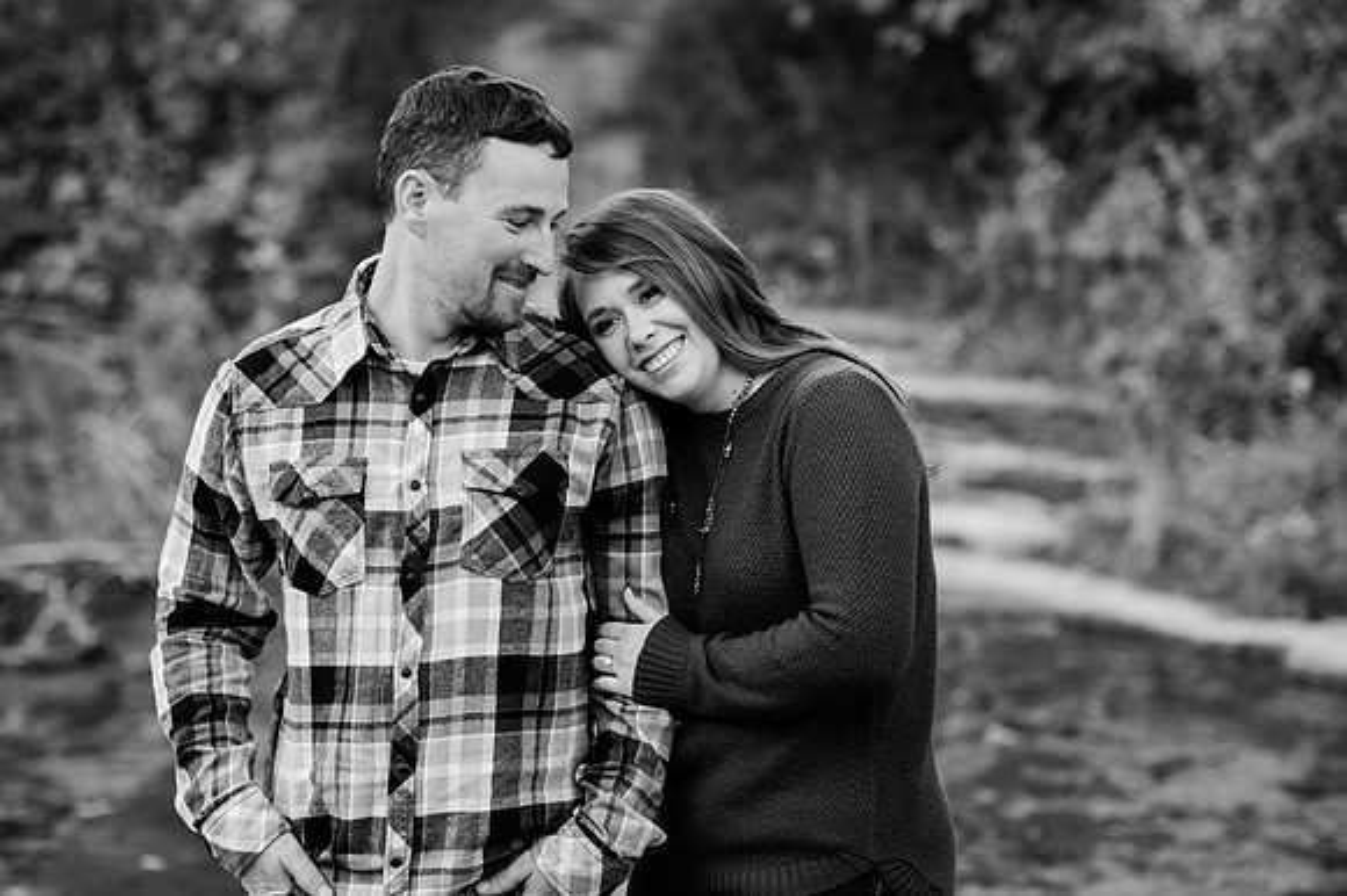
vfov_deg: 16.1
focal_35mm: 85
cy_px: 448
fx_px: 3178
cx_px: 674
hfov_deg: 23.9
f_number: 2.5
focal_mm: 85
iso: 500
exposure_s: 1/200
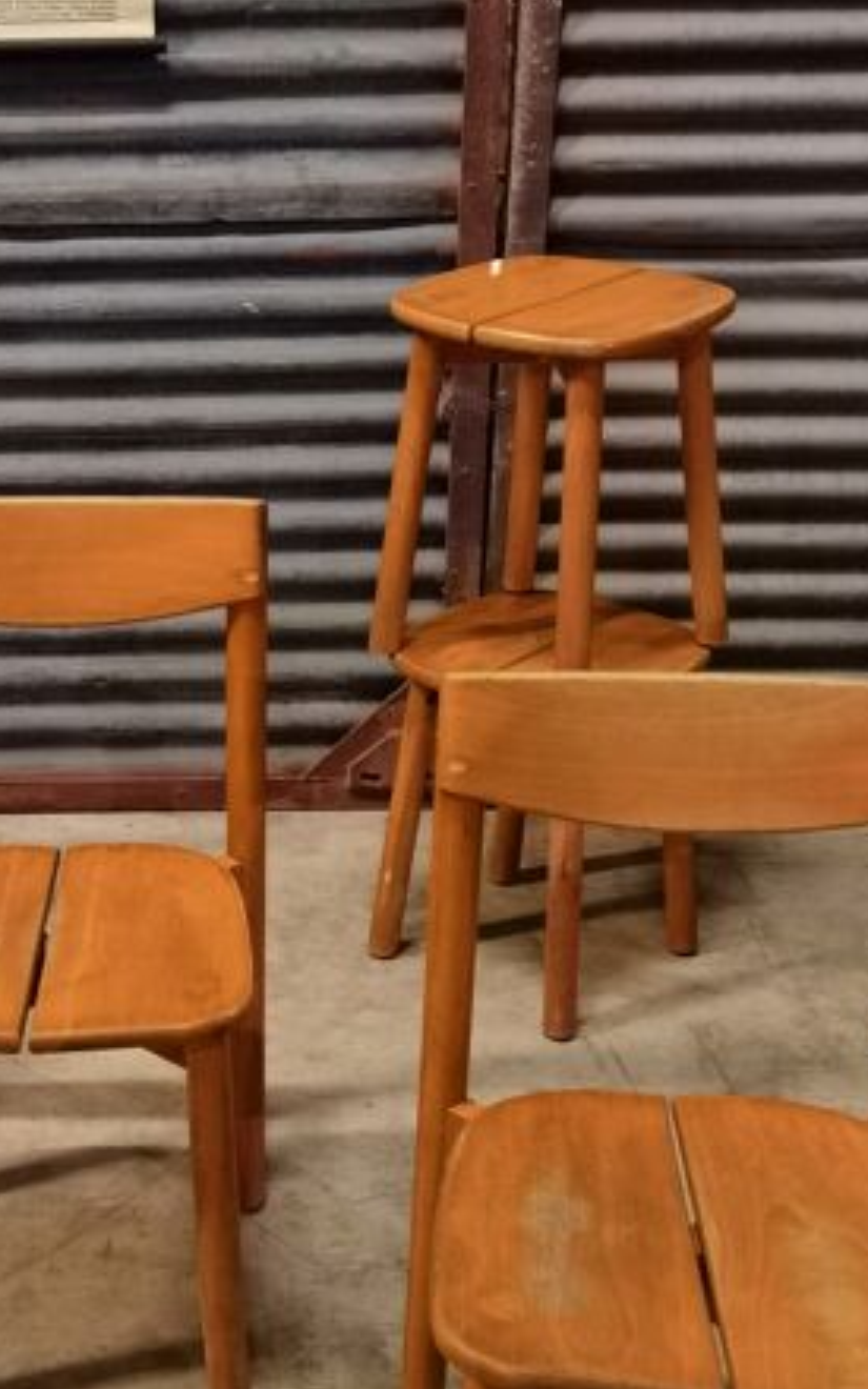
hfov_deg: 23.6
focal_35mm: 54
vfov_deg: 37.5
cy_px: 742
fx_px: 2044
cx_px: 170
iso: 640
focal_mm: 6.71
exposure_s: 1/25
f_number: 1.9
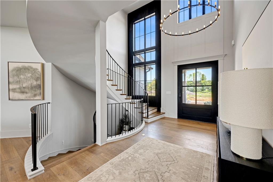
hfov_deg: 100.4
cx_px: 136
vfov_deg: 77.3
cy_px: 91
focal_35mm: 15
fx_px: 114
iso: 100
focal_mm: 15
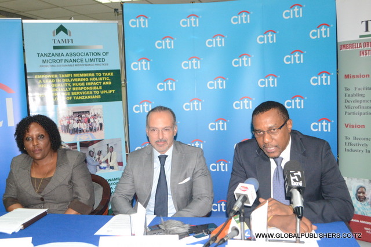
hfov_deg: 53.1
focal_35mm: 36
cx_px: 186
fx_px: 371
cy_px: 124
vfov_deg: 36.9
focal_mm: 24
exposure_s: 1/60
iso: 3200
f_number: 7.1
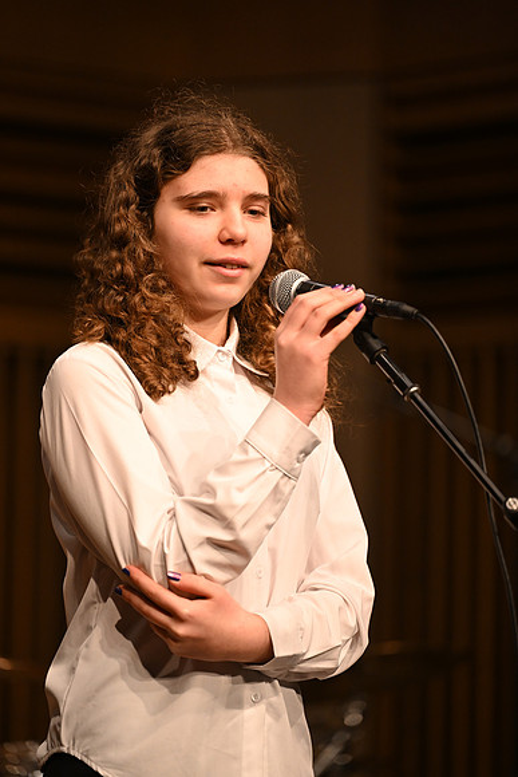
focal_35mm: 195
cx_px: 259
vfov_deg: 10.5
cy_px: 388
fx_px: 4206
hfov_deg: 7.0
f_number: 2.8
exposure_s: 1/500
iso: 2000
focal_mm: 195
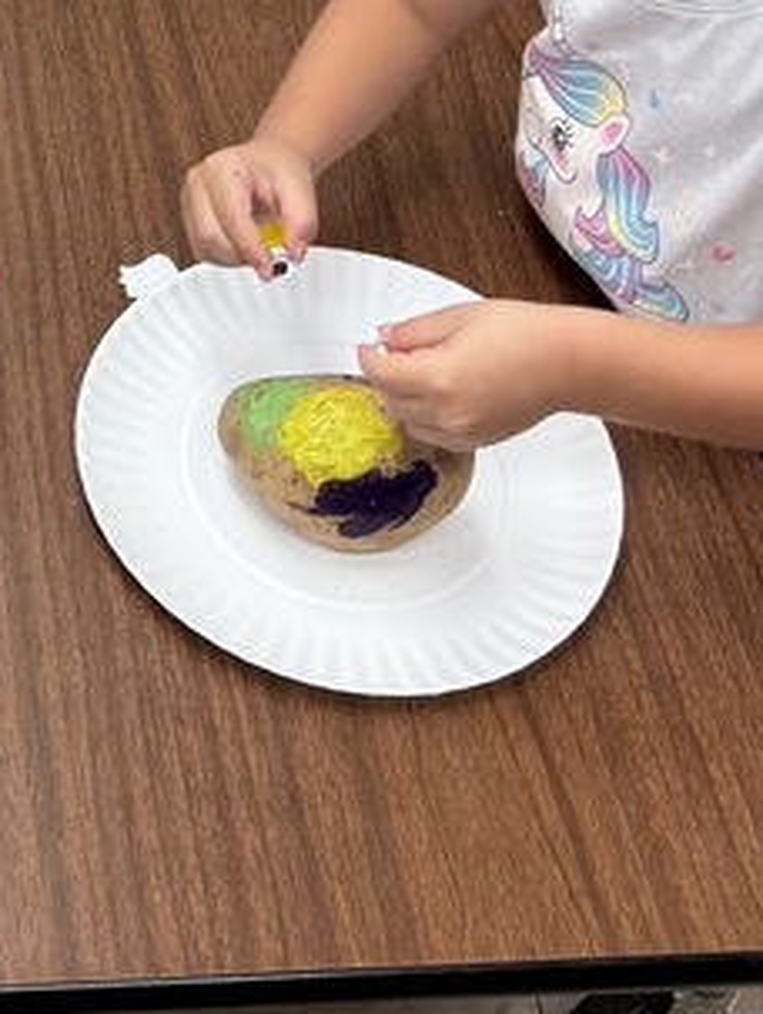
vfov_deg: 21.2
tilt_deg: -29.4
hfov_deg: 17.3
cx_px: -174
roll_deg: +0.1
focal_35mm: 81
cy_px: -405
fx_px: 2376
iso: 125
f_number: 1.78
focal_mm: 6.76
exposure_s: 1/120
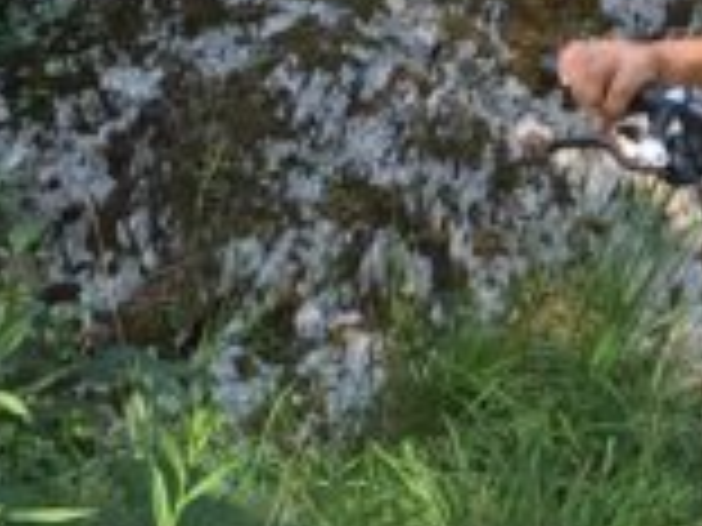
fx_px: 3853
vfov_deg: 7.8
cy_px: 0
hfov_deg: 9.9
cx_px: 1264
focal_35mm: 190
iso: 32
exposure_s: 1/775
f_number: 2.2
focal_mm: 4.15
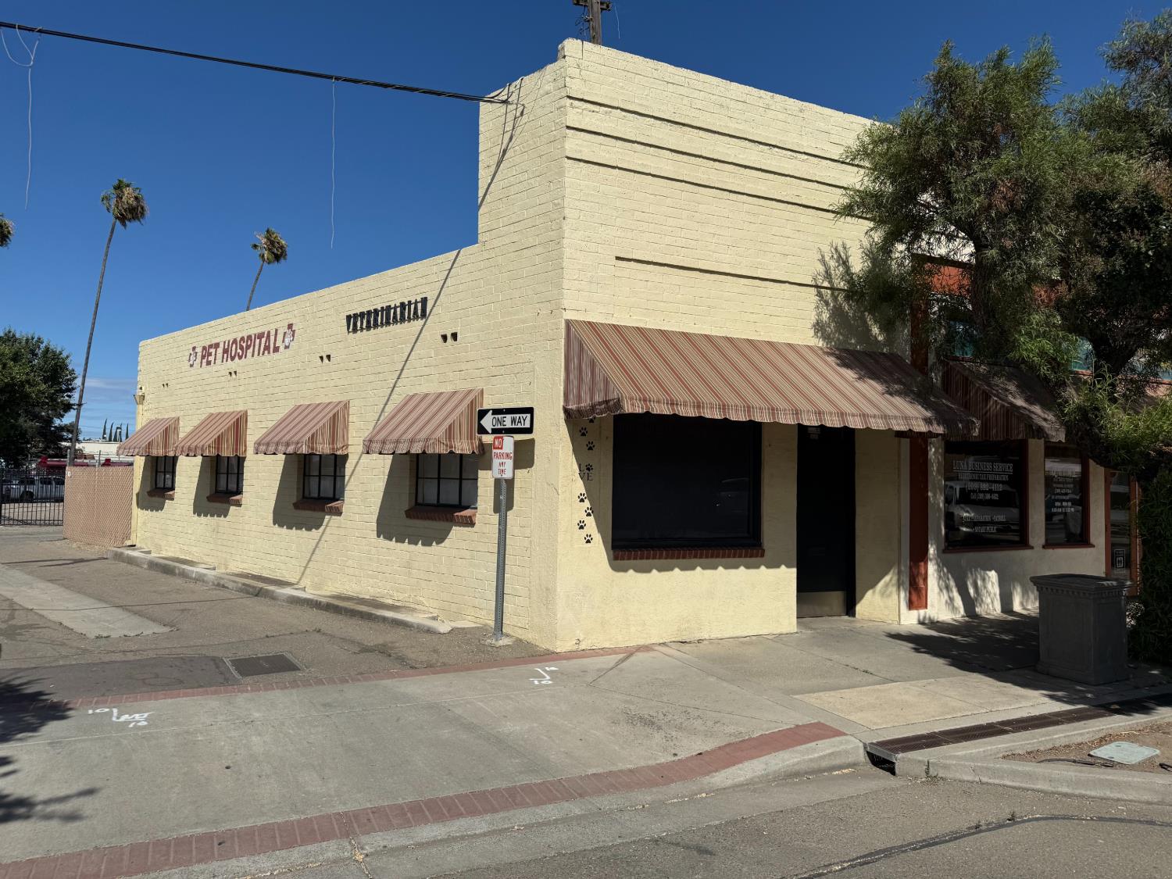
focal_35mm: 24
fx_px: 813
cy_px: 440
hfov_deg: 71.6
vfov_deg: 56.8
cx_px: 586
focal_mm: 6.76
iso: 80
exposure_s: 1/10309
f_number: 1.78
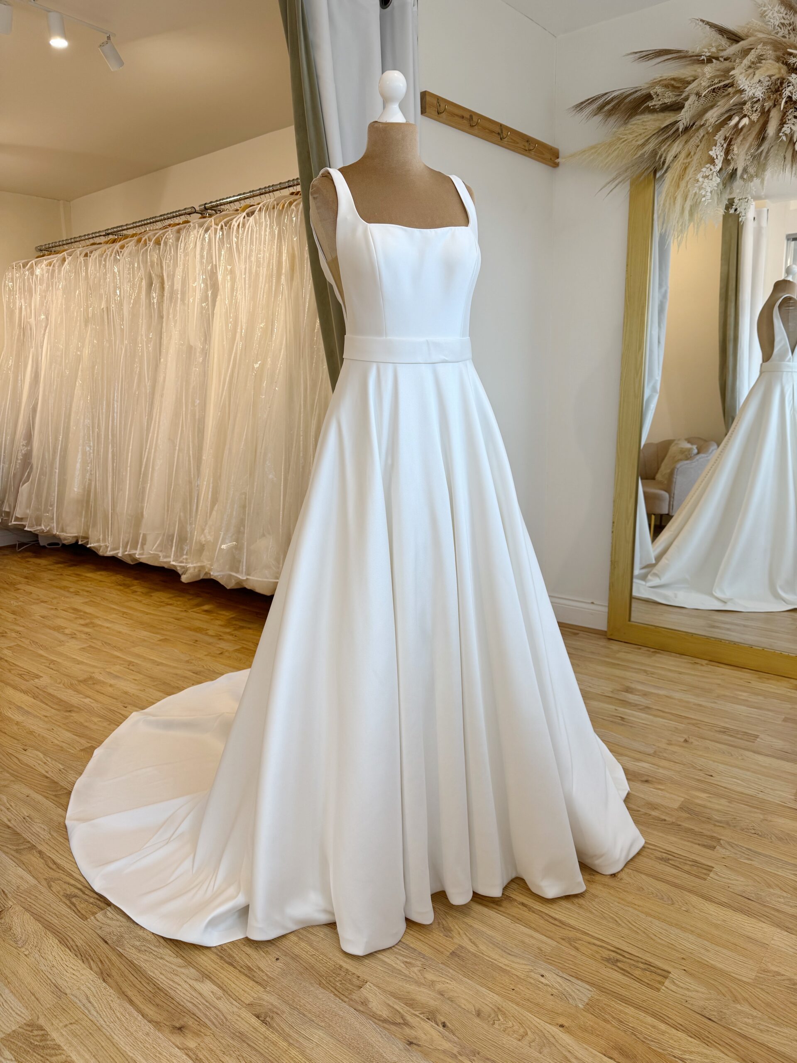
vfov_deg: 71.6
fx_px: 737
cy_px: 532
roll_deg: +1.2
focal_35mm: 24
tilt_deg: -11.8
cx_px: 398
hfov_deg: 56.8
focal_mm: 6.76
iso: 64
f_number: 1.78
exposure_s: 1/100
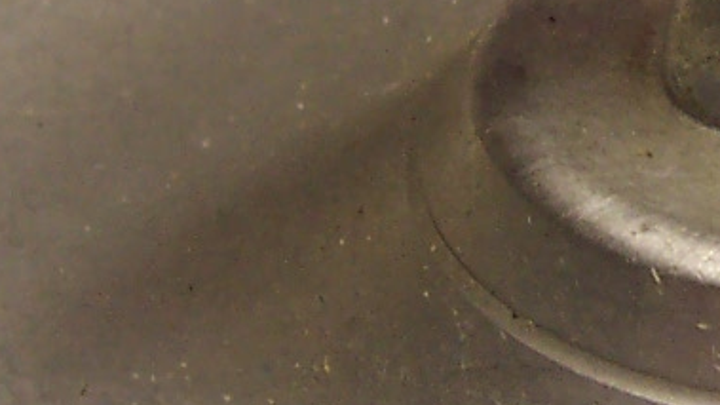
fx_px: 3359
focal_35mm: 176
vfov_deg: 6.9
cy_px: 135
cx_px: 956
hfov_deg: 11.9
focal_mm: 5.6
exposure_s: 1/30
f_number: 2.8
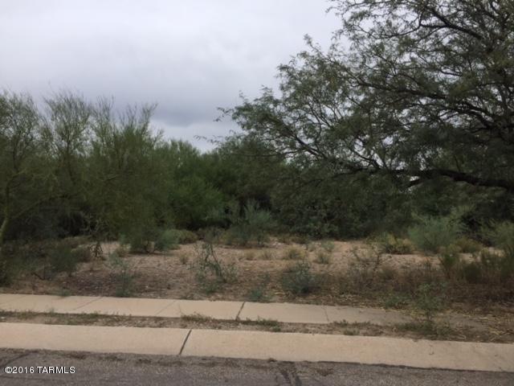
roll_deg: +1.6
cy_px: 193
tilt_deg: +3.9
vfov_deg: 48.2
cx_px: 257
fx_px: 431
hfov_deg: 61.7
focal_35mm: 29
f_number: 2.2
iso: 32
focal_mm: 4.15
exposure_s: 1/1980
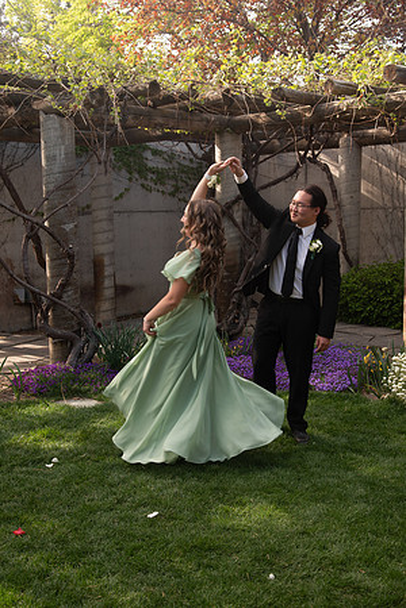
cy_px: 304
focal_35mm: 44
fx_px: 744
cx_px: 203
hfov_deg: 30.5
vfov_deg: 44.5
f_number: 5.6
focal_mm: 44
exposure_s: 1/125
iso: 250
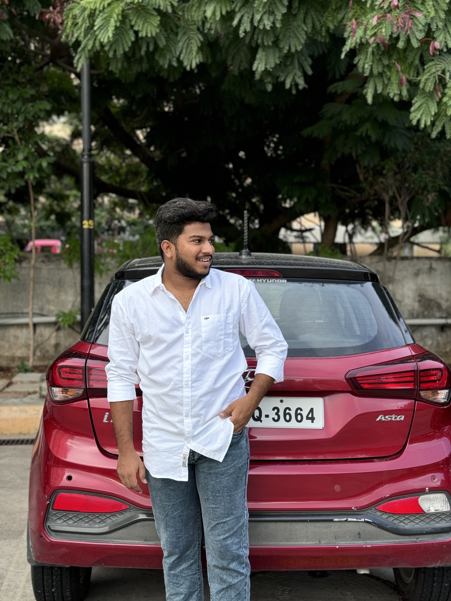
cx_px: 226
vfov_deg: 39.7
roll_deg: +0.3
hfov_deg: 30.3
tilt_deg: -3.5
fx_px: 834
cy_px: 300
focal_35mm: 48
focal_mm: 6.76
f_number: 1.78
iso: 64
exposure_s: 1/174
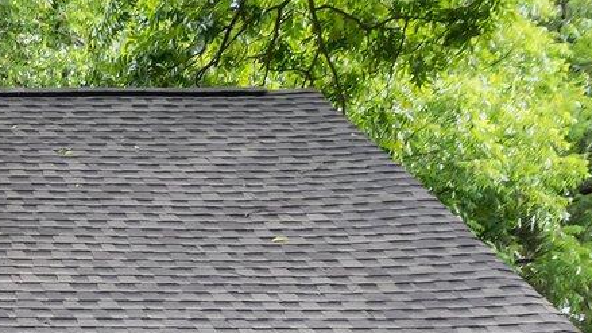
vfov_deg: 6.9
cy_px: 613
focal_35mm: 171
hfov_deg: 11.5
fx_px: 2684
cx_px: -553
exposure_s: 1/200
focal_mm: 35
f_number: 4
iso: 800
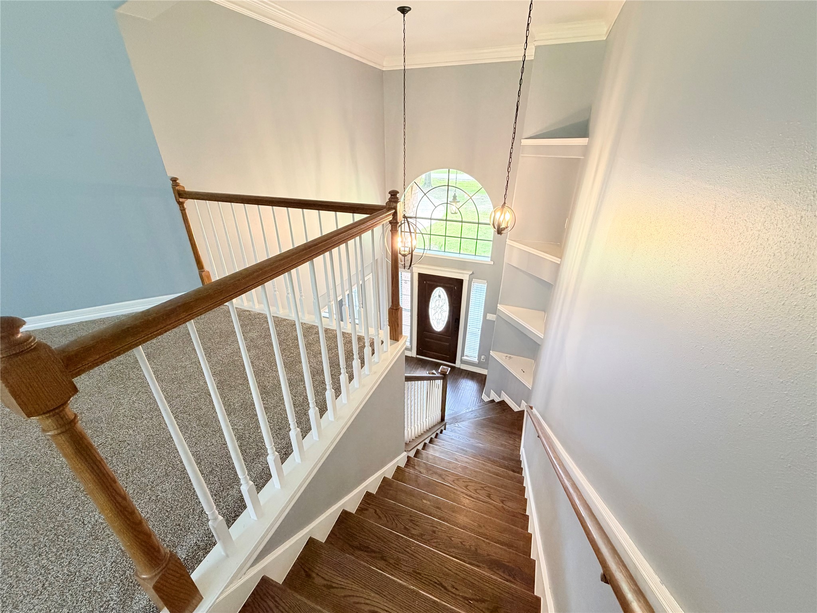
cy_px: 306
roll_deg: +0.5
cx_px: 408
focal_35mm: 14
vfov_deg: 85.7
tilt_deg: -26.8
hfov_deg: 102.1
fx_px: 330
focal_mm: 2.22
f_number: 2.2
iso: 320
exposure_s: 1/60
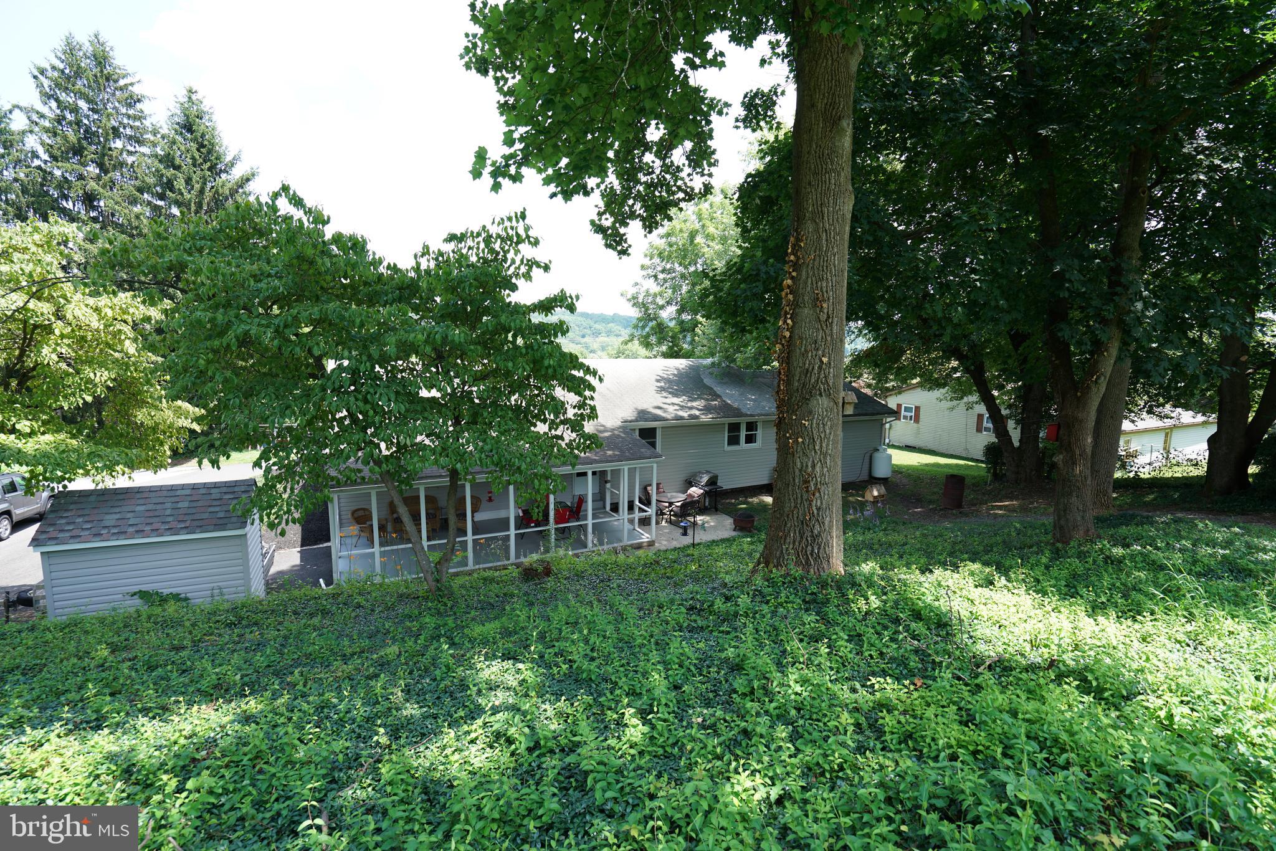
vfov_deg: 73.8
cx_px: 638
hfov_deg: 96.7
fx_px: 567
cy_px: 426
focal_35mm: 16
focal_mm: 16
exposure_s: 1/80
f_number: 5.6
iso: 100
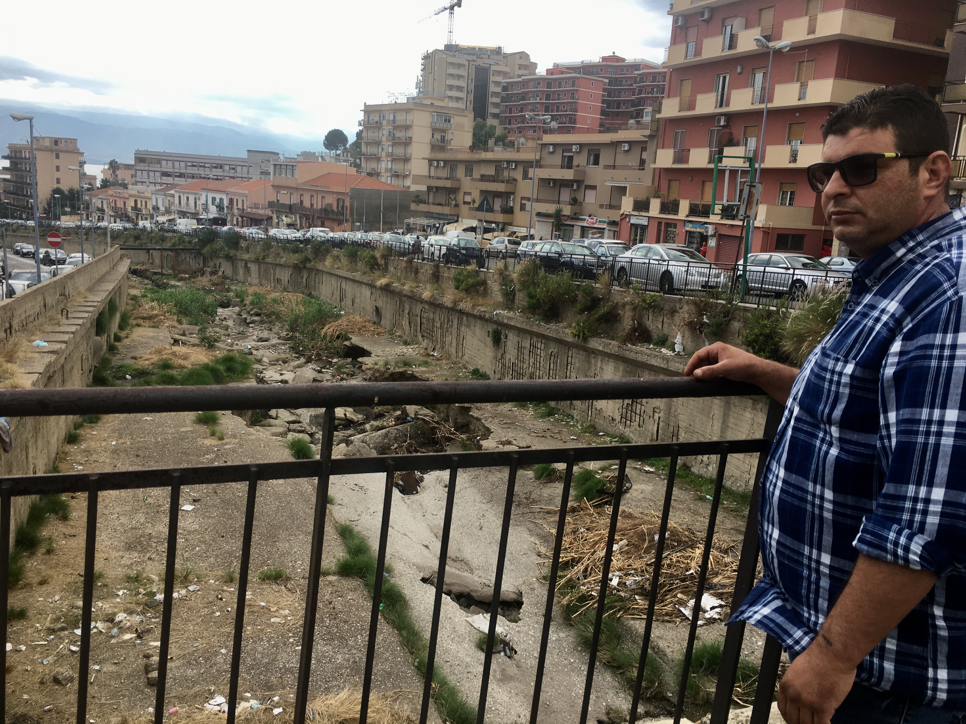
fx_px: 809
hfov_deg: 61.7
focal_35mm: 29
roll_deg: -4.1
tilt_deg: -11.4
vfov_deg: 48.2
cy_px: 362
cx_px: 483
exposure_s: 1/705
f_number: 2.2
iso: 25
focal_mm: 4.15
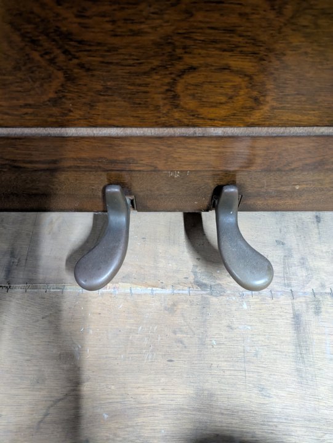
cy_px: 222
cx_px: 166
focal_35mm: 25
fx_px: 320
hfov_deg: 54.9
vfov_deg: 69.4
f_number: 1.89
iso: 903
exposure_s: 1/24
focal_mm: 5.43
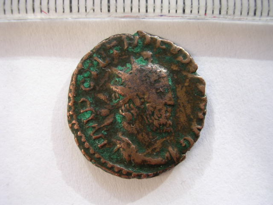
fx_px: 300
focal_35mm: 38
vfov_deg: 37.7
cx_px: 136
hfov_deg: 49.0
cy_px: 102
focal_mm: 5.8
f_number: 2.8
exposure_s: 1/63.6
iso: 100
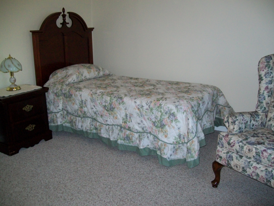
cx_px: 137
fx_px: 285
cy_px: 103
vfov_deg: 39.7
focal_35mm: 36
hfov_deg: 51.4
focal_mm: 6
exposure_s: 1/60
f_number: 2.7
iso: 160
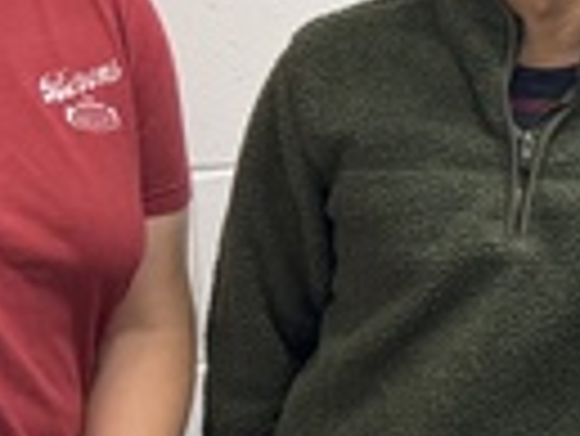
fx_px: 2398
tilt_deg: -7.1
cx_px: 1030
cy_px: 283
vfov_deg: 10.4
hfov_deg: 12.6
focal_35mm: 143
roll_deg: -0.4
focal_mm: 6.76
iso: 200
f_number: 1.78
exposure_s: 1/120
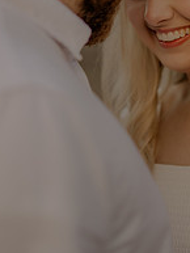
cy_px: 18
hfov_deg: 13.2
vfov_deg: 17.3
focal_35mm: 112
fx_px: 819
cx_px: 135
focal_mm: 50
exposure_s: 1/1000
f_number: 2.2
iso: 200
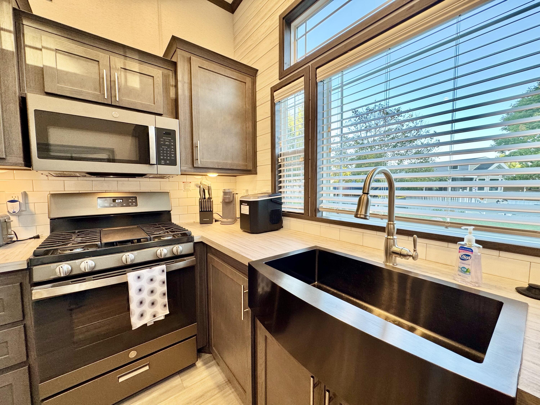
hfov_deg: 102.1
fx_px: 218
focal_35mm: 14
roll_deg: +0.2
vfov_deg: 85.7
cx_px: 270
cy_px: 202
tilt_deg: -4.5
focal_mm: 2.22
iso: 160
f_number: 2.2
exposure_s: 1/120
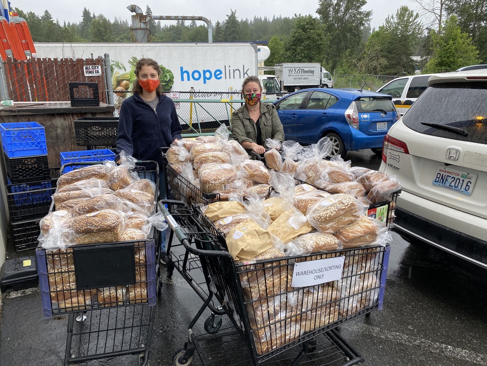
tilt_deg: -17.1
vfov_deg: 53.1
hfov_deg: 67.3
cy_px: 183
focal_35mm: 26
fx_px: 366
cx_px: 244
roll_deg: +0.7
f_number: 1.8
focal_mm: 4.25
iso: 32
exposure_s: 1/391
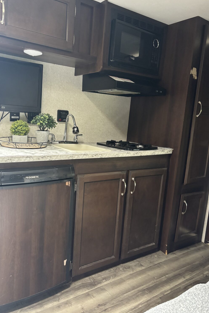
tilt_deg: -11.8
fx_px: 244
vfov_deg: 65.5
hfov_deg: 46.3
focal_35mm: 28
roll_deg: +0.8
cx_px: 94
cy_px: 155
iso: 500
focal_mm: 5.96
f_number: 1.6
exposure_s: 1/54
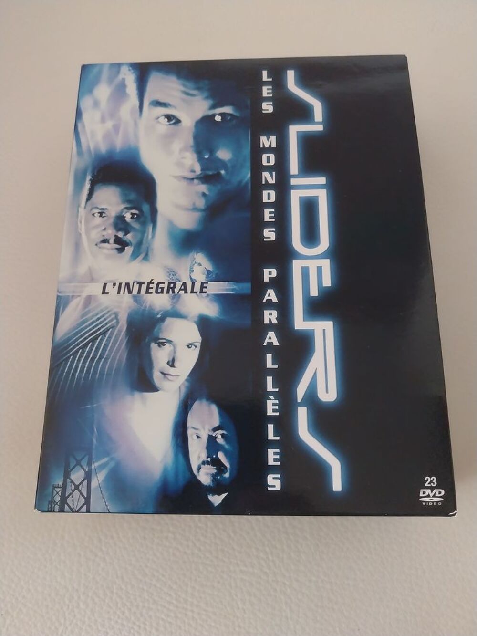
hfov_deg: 53.1
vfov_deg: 67.3
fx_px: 478
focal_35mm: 26
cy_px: 318
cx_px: 238
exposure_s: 1/50
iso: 320
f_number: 1.8
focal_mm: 4
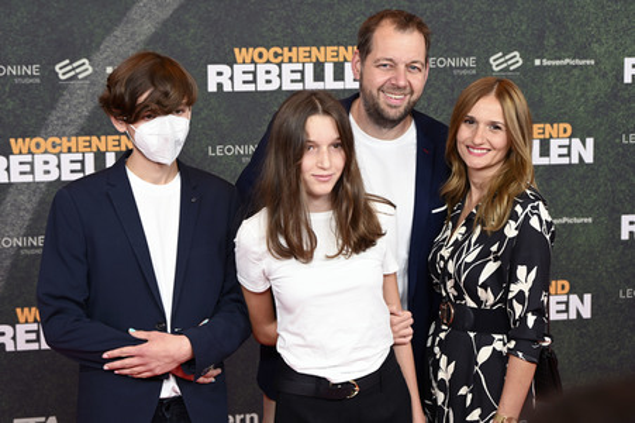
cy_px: 212
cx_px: 318
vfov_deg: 20.3
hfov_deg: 30.1
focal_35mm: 67
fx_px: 1181
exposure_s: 1/200
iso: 1000
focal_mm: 67
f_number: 6.3
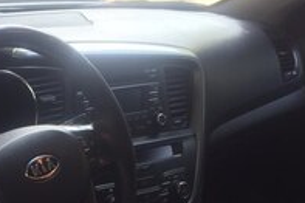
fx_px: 643
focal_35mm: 76
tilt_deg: -24.6
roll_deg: -0.9
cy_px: 245
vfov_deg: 17.1
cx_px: 43
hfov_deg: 26.0
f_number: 2.2
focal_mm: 4.15
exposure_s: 1/50
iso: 40
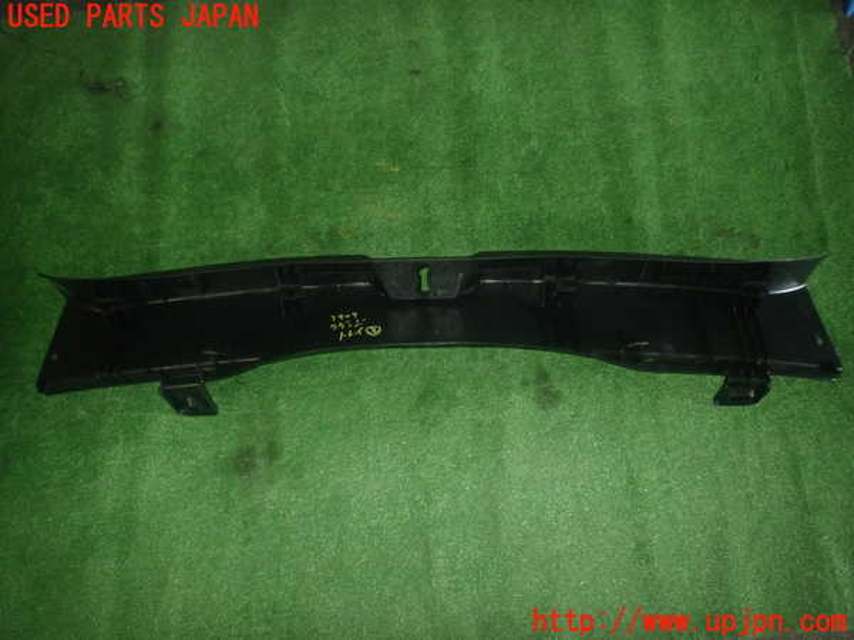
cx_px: 427
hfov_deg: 69.4
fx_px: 617
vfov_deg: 54.9
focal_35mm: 25
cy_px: 320
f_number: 5.6
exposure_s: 1/30
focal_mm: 4.5
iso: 400
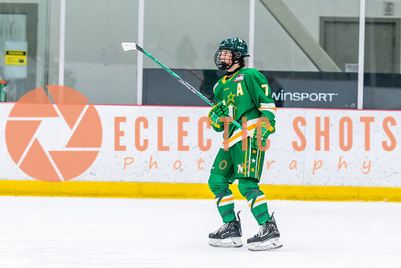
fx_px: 2305
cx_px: 241
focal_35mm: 207
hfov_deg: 9.9
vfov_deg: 6.6
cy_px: 129
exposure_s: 1/800
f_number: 2.8
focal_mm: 145
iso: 4000
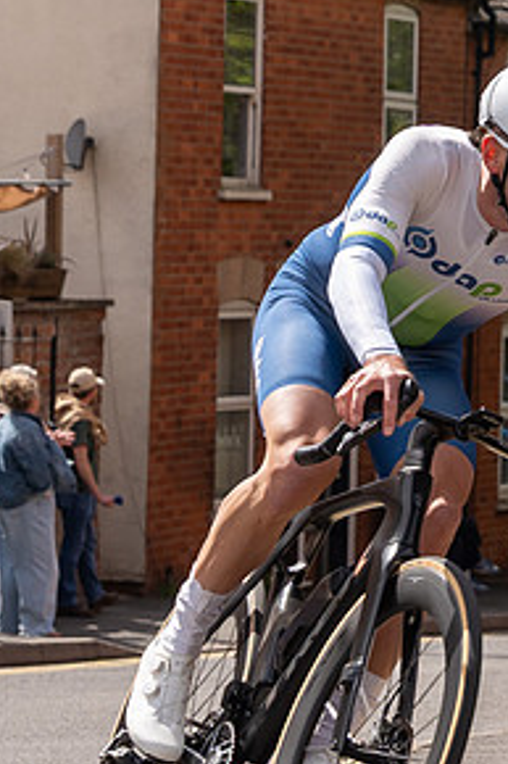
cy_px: 221
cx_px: 900
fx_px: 4810
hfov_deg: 5.9
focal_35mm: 227
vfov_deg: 9.1
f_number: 5
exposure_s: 1/1000
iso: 160
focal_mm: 47
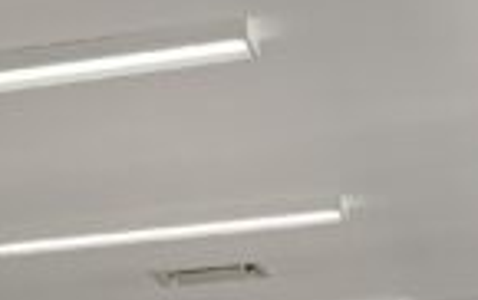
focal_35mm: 194
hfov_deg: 9.3
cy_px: 722
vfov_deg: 6.5
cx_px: -794
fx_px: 2530
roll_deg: +1.4
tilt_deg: +0.9
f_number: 1.6
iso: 50
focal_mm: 5.96
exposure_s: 1/313
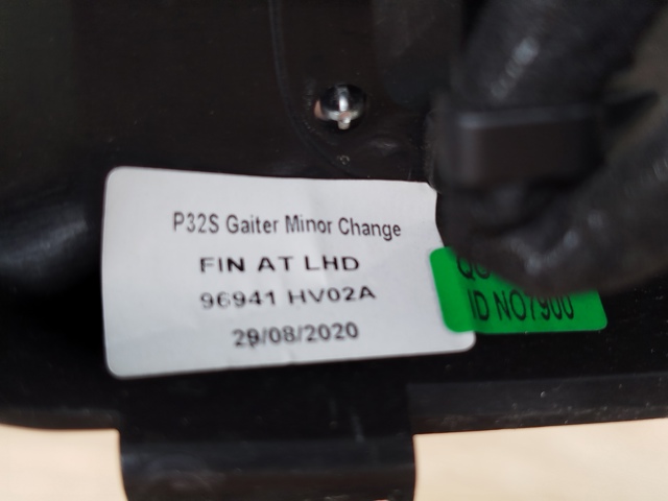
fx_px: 926
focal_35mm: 48
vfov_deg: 30.3
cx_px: 334
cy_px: 250
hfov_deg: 39.7
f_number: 1.7
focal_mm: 5.31
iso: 80
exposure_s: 1/100
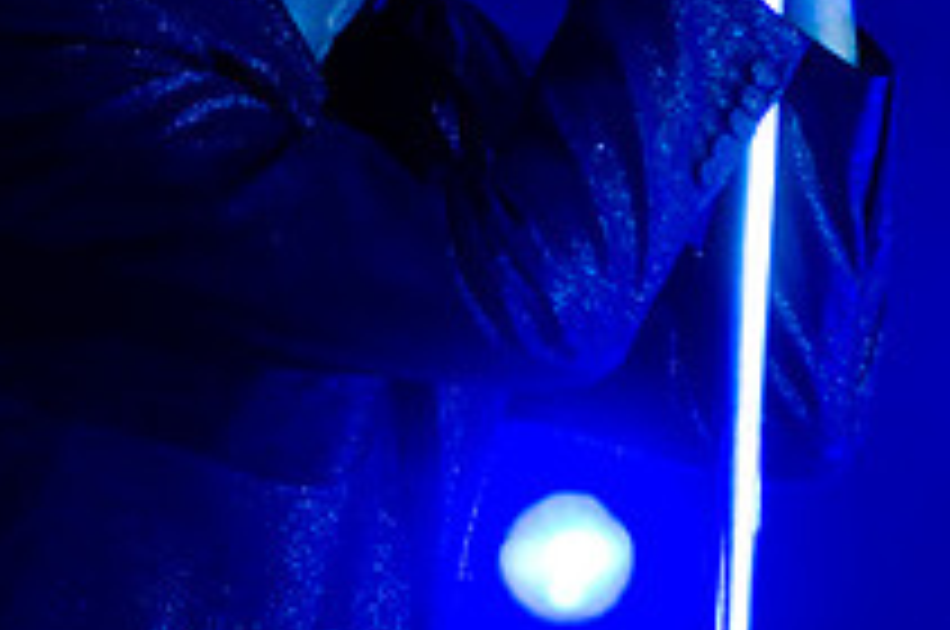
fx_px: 10856
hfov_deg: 5.0
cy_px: -29
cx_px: 1031
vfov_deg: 3.3
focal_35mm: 412
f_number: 4
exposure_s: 1/160
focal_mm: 100
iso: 800
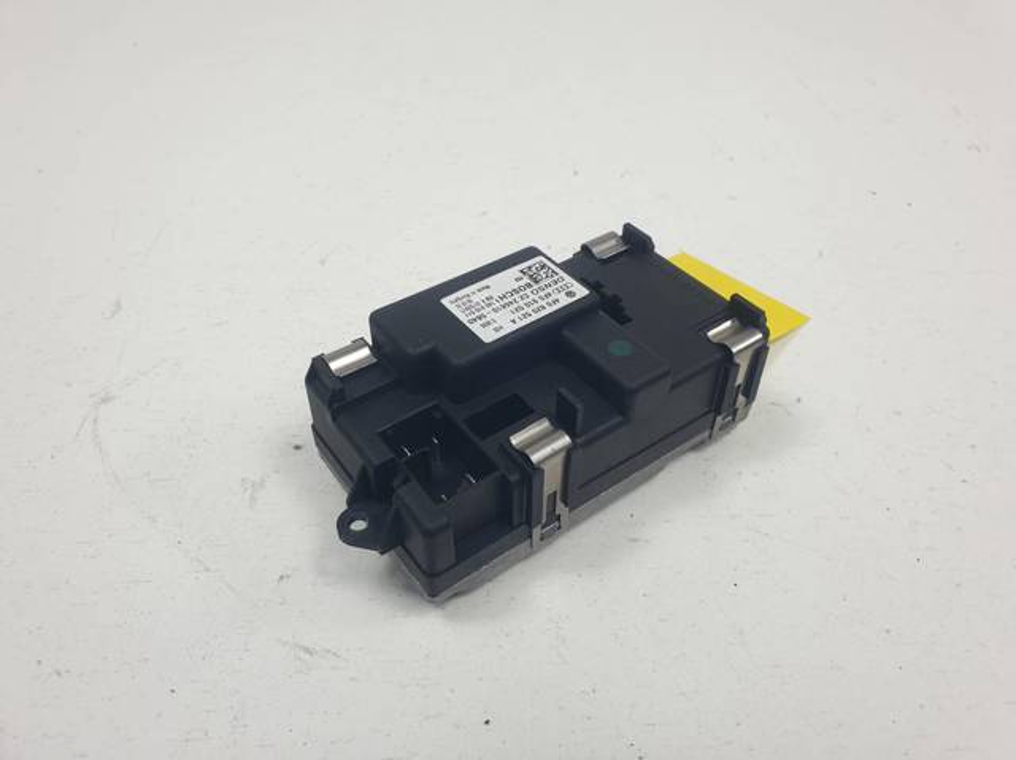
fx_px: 763
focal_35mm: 26
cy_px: 380
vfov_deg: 53.0
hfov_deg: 67.3
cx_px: 508
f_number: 2.4
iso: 50
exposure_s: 1/242
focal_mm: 4.3
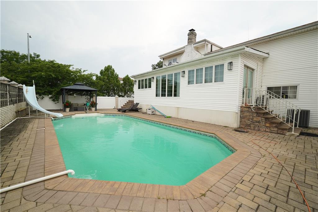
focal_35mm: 15
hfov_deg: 100.4
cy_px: 106
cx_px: 159
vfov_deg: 77.3
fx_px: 132
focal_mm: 10
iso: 100
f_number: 4.5
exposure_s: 1/125
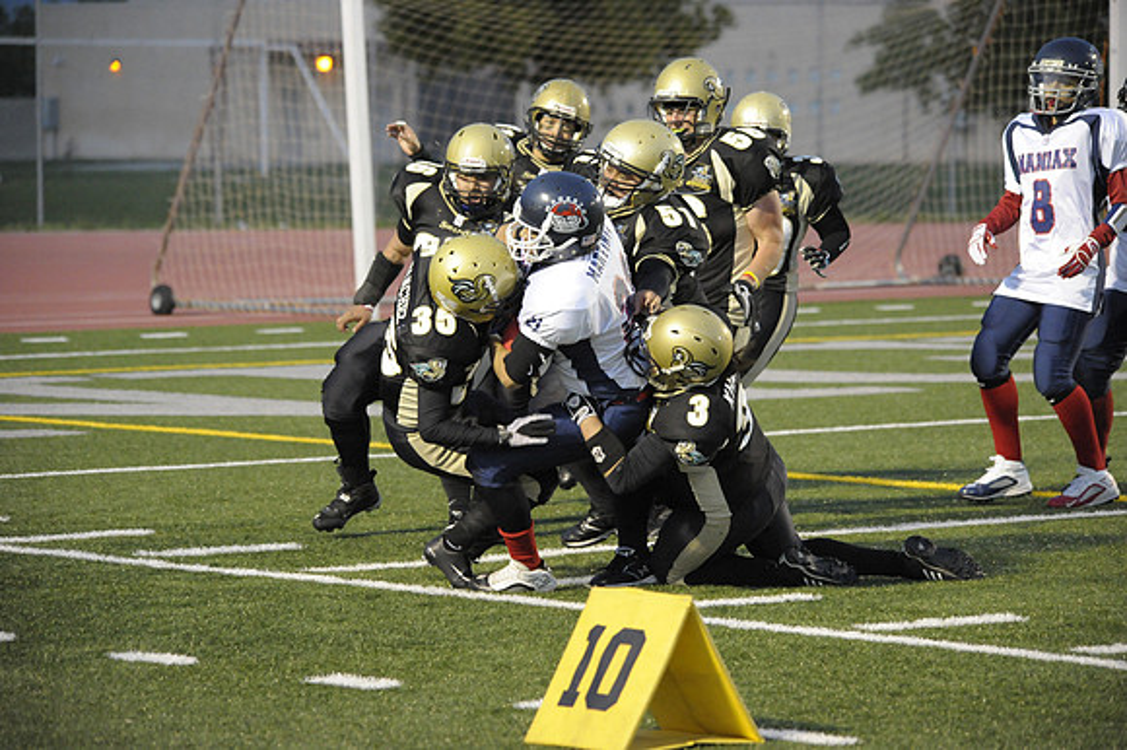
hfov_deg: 10.8
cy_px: 375
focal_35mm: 190
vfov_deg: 7.2
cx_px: 564
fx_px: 5944
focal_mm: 190
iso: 12800
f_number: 5.3
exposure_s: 1/800
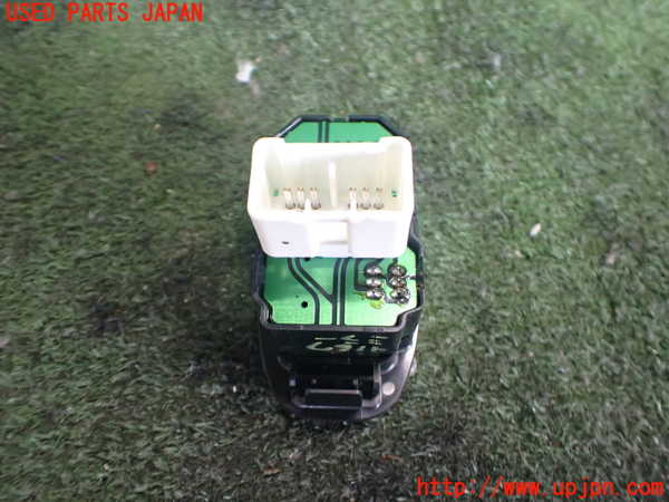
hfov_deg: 60.0
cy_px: 251
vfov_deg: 46.8
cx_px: 334
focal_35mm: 30
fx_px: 580
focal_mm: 5.4
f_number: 2.3
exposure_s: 1/80
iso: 800
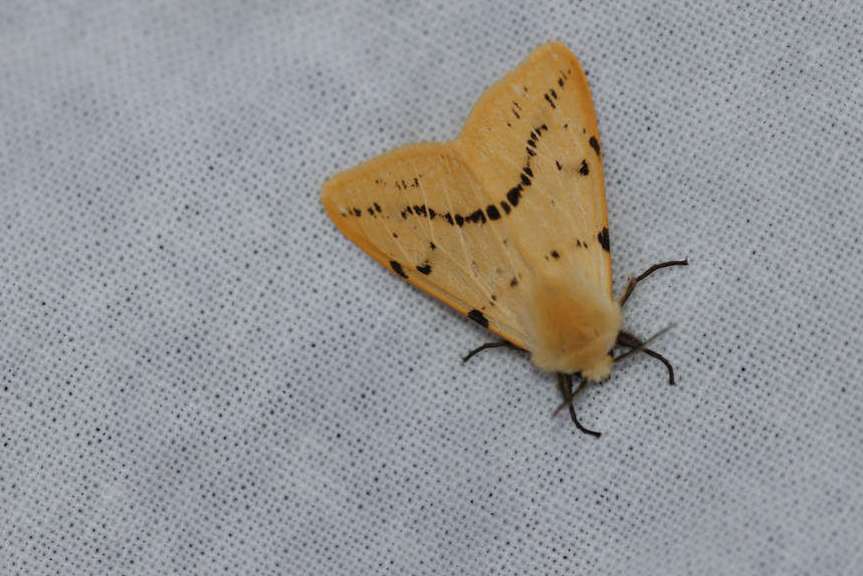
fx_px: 4184
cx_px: 475
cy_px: 276
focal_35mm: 175
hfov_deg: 11.8
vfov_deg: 7.9
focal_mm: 105
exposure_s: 1/500
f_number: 6.3
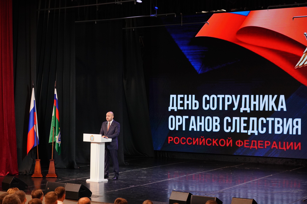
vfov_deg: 20.9
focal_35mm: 65
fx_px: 554
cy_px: 102
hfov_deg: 31.0
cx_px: 154
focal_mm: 65
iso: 2000
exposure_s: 1/125
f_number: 5.6
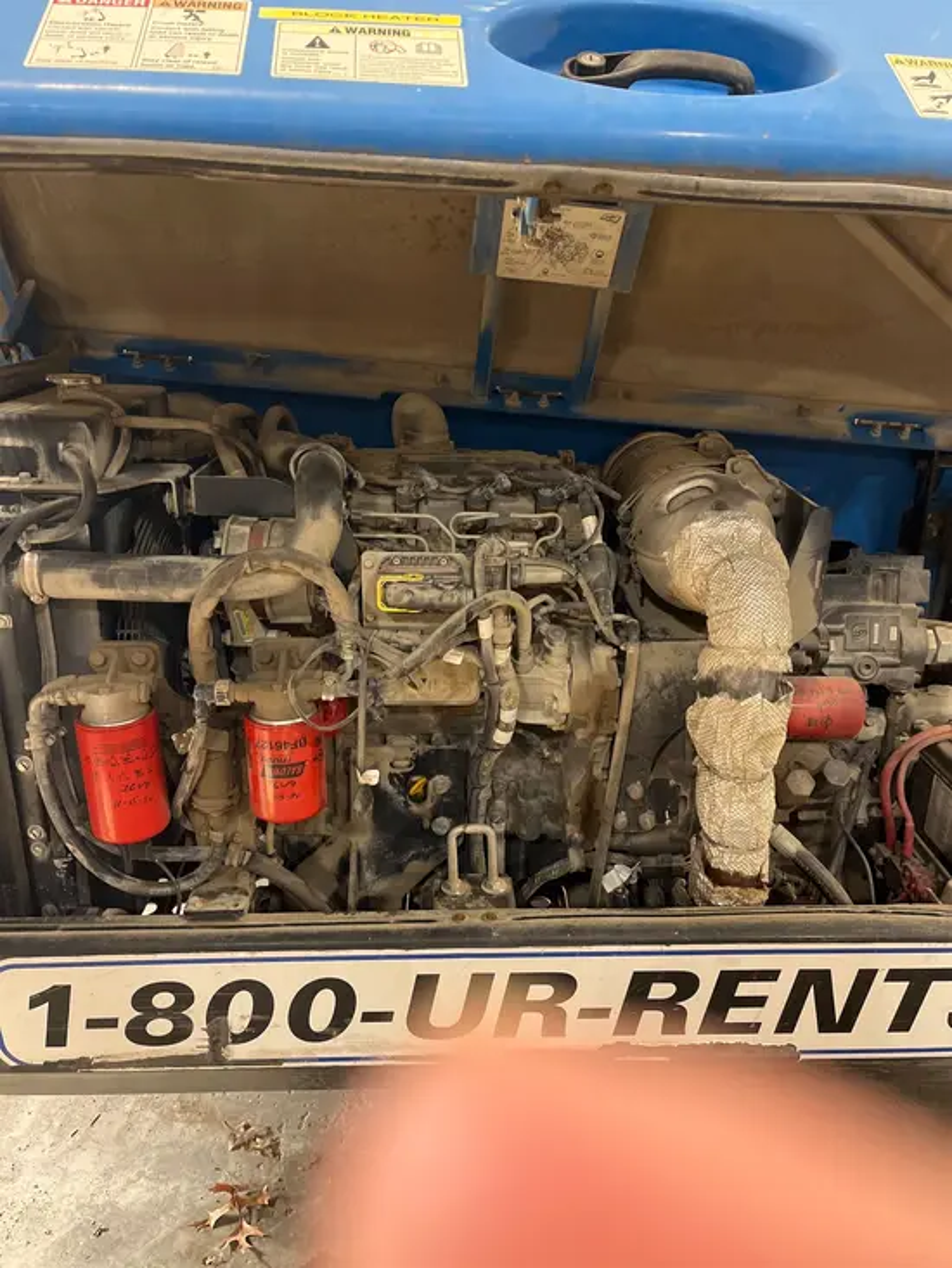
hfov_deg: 53.1
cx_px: 476
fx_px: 953
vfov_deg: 67.3
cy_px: 634
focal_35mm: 26
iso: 320
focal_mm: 5.1
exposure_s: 1/55
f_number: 1.6
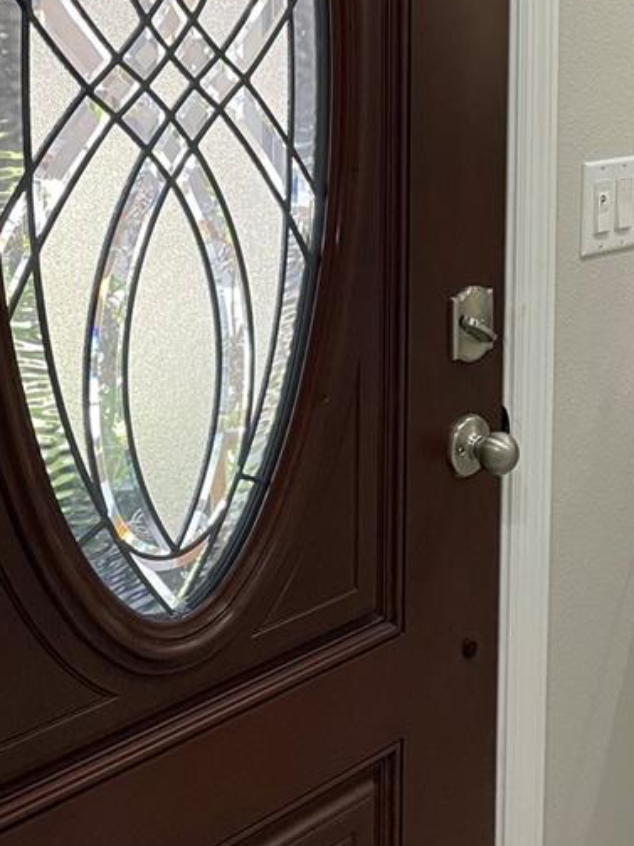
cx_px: 563
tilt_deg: -6.1
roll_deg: -1.2
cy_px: 178
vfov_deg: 30.5
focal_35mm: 62
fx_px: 1515
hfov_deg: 23.1
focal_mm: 4.2
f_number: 1.6
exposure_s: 1/60
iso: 125
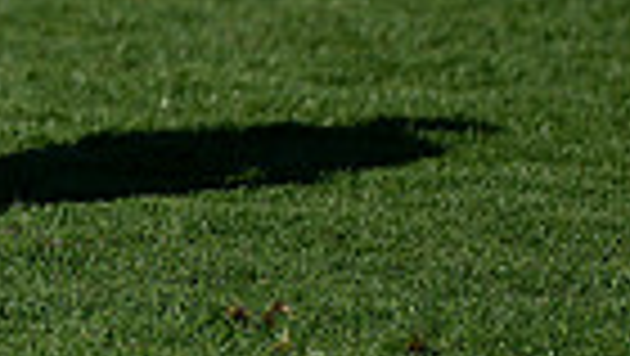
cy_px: -444
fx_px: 14143
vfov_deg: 1.4
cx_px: -594
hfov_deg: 2.5
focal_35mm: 846
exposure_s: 1/2500
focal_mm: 195
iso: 250
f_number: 2.8
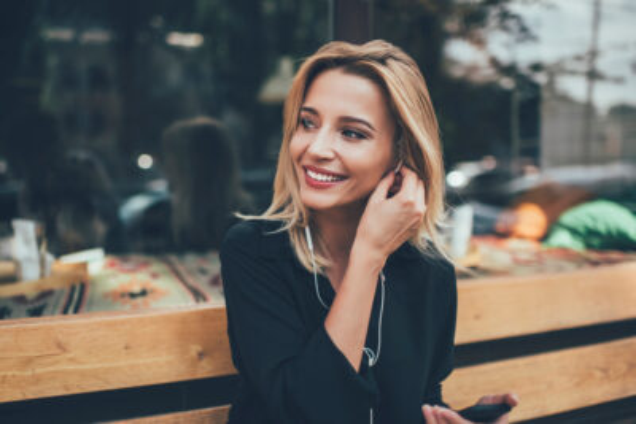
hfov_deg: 54.4
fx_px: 619
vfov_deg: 37.9
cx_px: 318
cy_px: 212
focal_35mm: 35
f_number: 1.8
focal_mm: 35
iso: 100
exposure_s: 1/1250
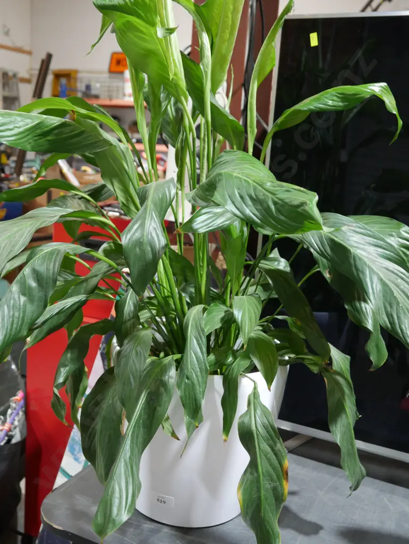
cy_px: 272
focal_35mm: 40
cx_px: 204
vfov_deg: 46.8
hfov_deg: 36.0
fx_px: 630
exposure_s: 1/60
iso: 1000
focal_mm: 20
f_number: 4.4
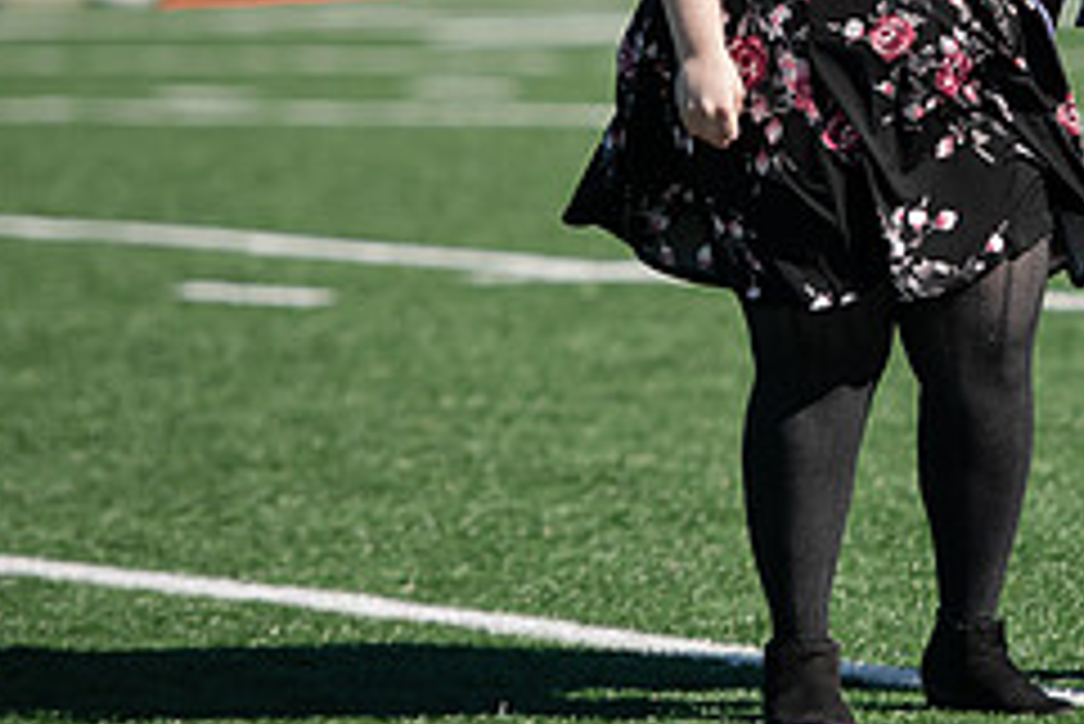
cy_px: 29
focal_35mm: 421
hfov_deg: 4.9
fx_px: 12684
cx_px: 985
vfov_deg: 3.3
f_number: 3.2
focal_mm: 175
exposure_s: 1/2000
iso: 200
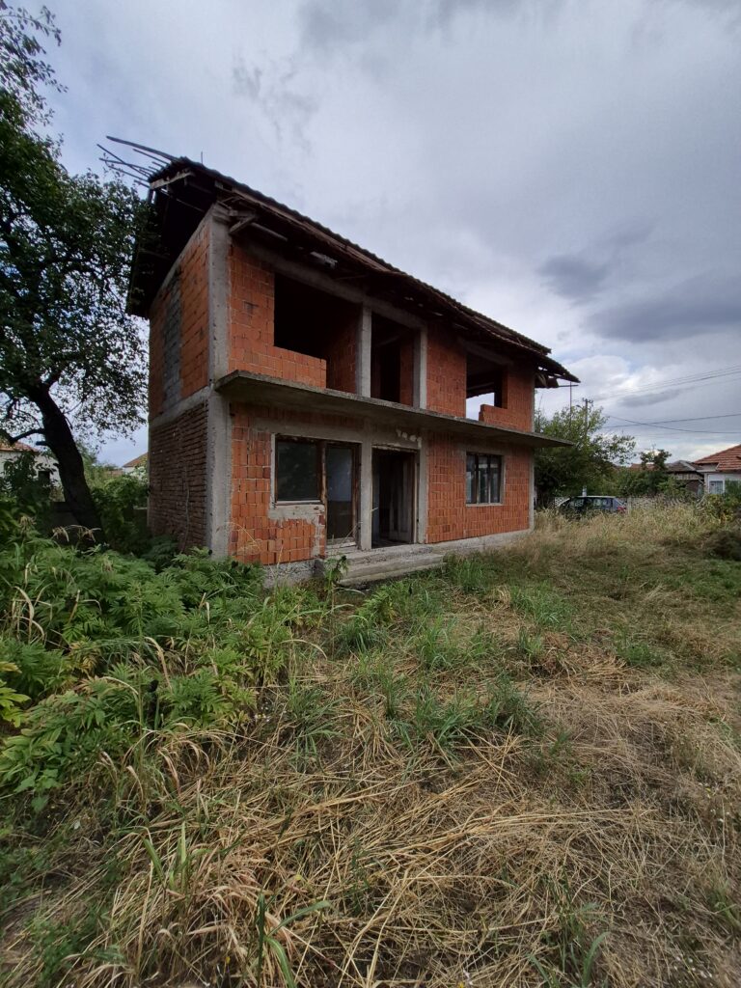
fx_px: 371
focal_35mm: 13
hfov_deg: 89.9
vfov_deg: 106.2
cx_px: 370
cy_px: 494
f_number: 2.2
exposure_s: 1/1536
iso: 40
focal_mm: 1.74
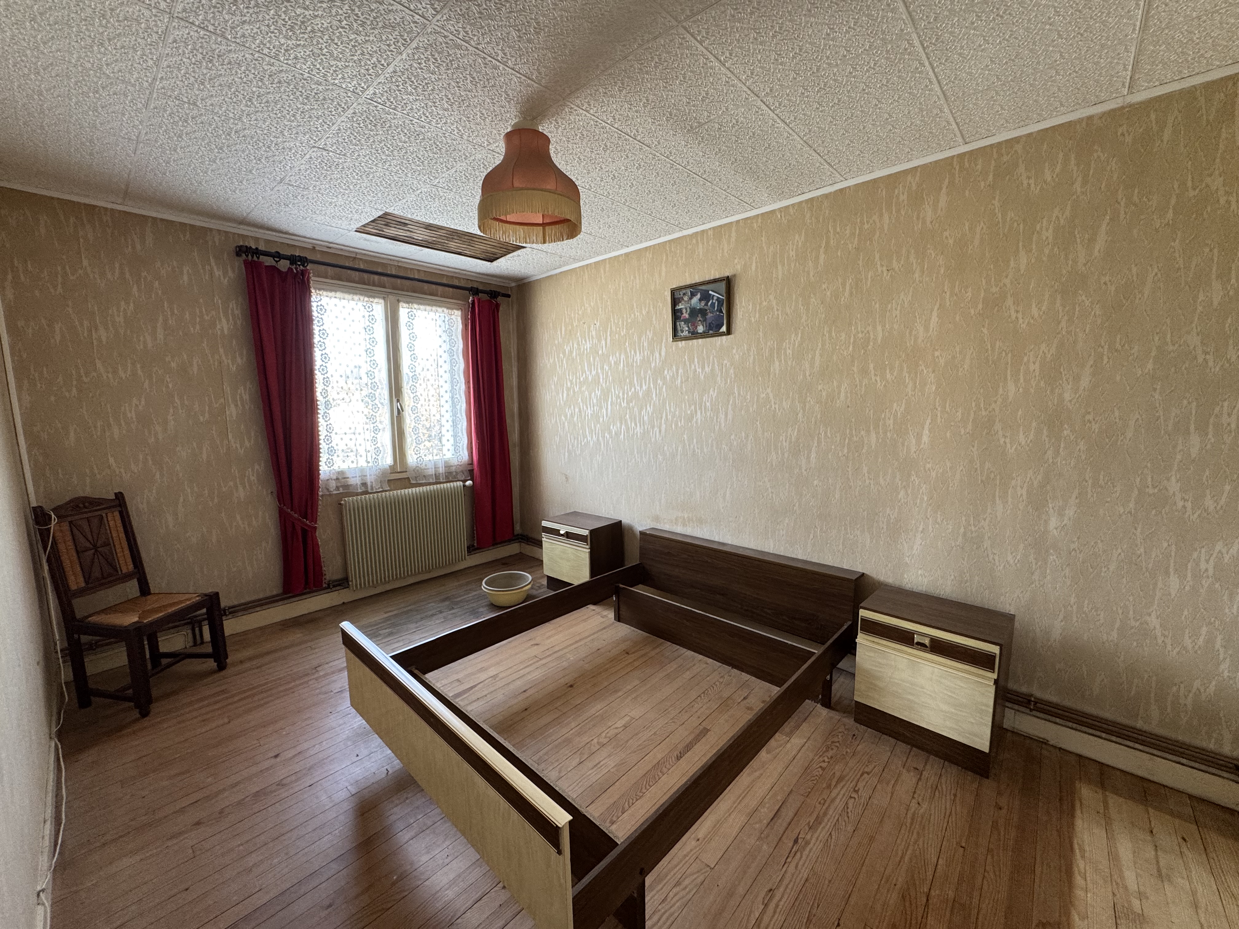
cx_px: 620
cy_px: 464
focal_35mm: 14
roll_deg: +1.0
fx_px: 501
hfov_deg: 102.1
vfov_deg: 85.7
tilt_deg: -6.5
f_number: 2.2
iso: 160
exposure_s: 1/99
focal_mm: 2.22
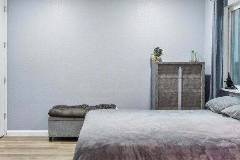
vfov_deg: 29.8
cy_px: 67
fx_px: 300
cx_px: 108
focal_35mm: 45
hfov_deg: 43.6
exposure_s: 1/15
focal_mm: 16
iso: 2200
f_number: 8
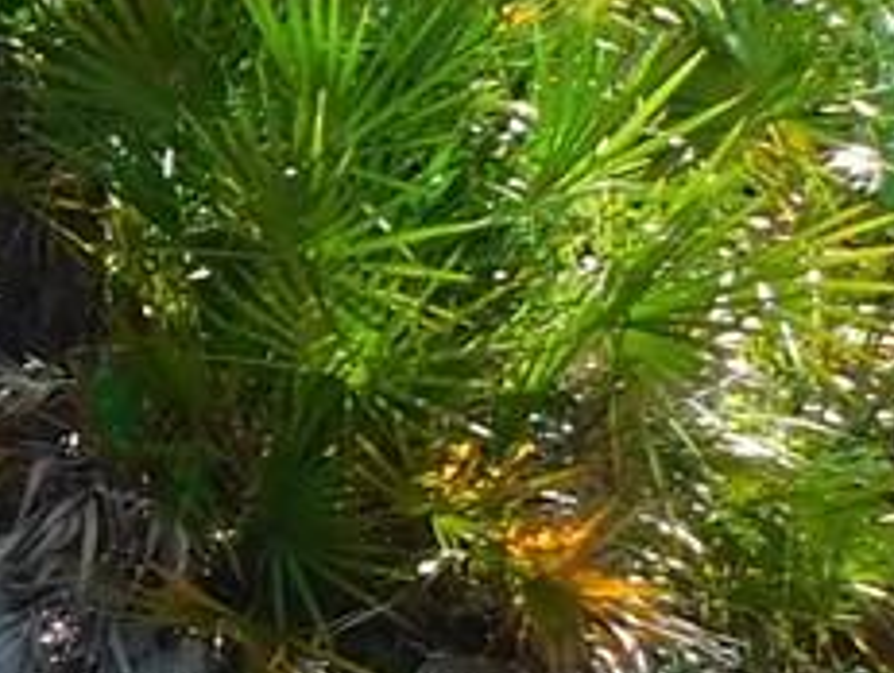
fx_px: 4113
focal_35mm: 159
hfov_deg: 9.7
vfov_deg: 9.3
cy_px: 116
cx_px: -1745
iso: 125
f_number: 3
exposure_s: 1/250
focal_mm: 4
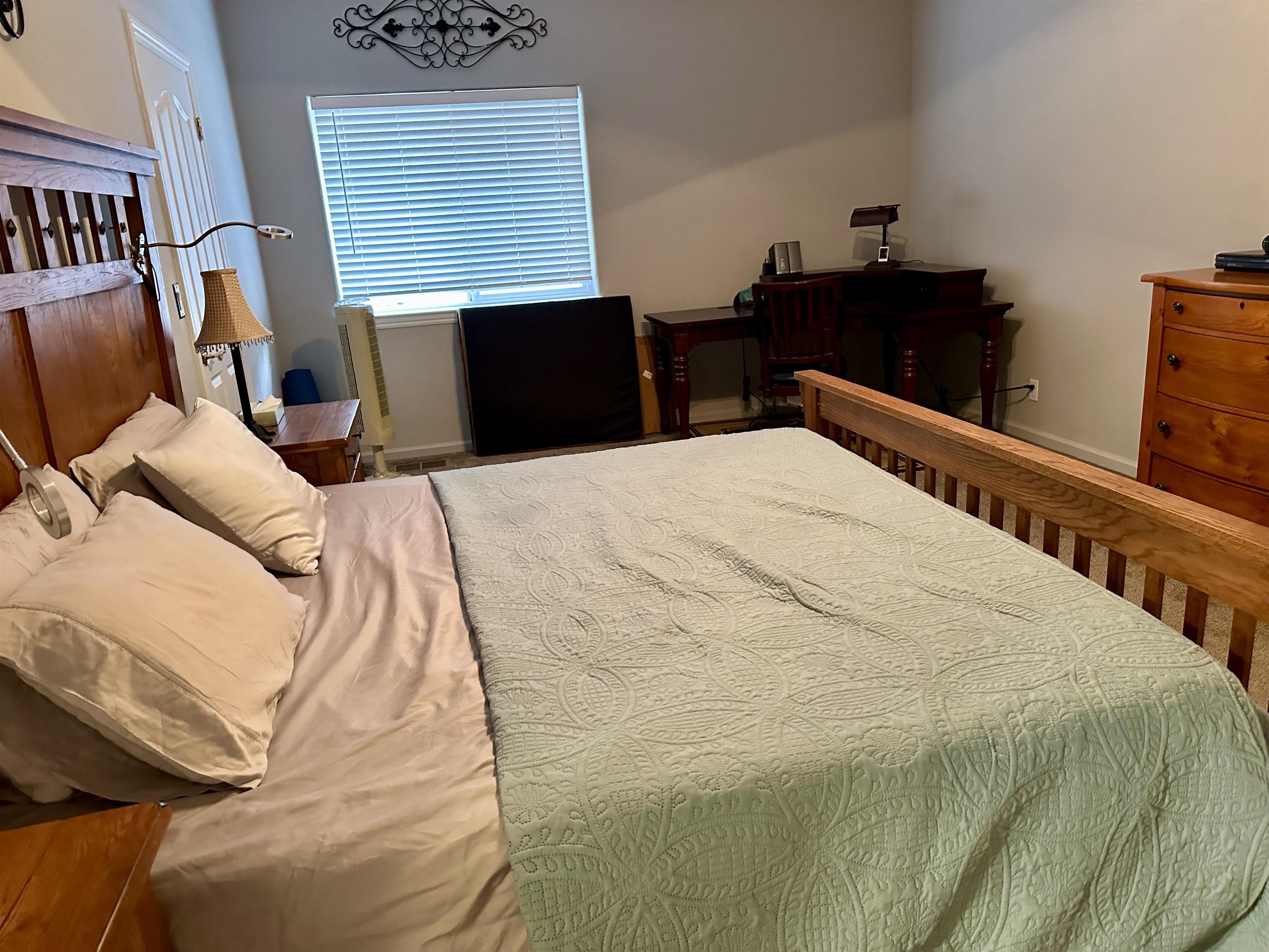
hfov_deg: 71.6
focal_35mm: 24
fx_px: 880
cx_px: 634
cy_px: 476
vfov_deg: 56.8
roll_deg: +3.1
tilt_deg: -11.9
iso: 800
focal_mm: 6.86
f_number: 1.78
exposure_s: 1/60
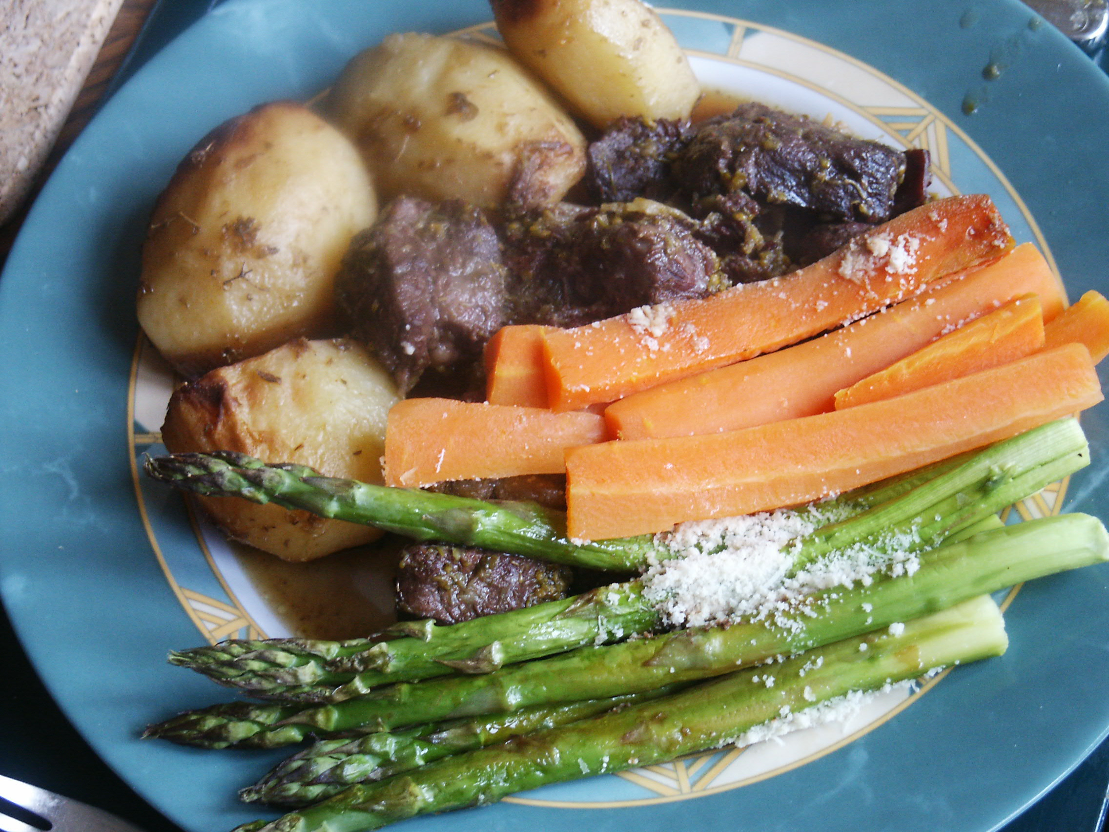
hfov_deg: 25.0
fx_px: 2499
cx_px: 554
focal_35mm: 78
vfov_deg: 18.9
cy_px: 416
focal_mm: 15.58
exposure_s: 1/20
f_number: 3.6
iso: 200
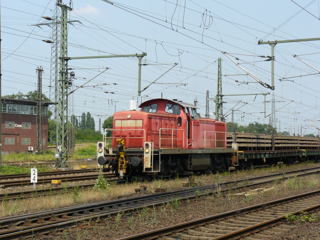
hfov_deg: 27.0
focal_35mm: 72
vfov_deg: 20.4
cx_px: 160
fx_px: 666
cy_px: 120
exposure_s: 1/400
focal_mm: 12
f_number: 5.6
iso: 100
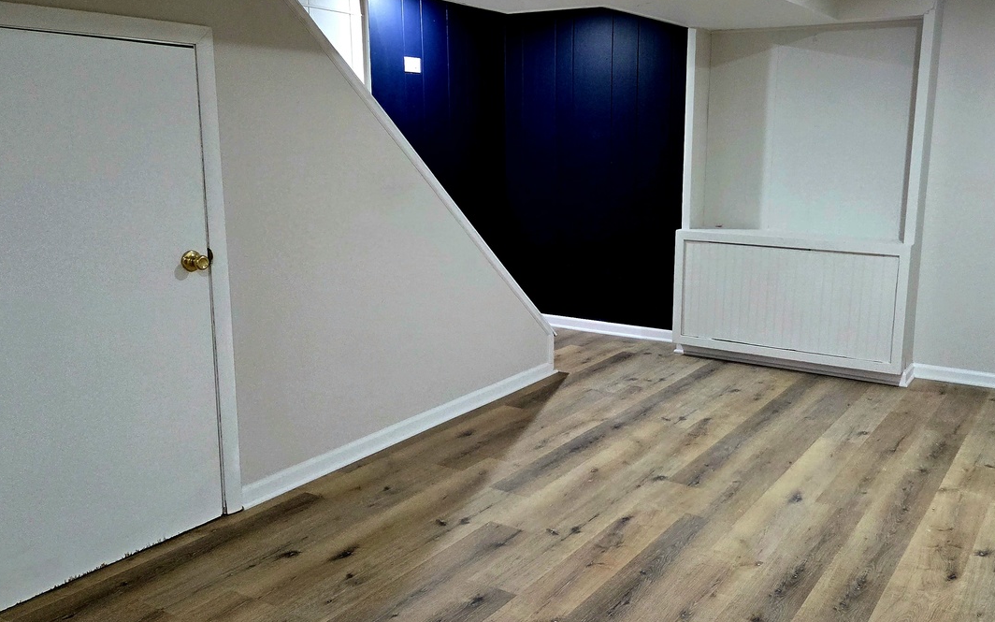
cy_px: 300
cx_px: 611
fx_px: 895
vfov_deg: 38.3
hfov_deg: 57.6
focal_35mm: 33
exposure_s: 1/120
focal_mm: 5.4
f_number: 1.8
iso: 500
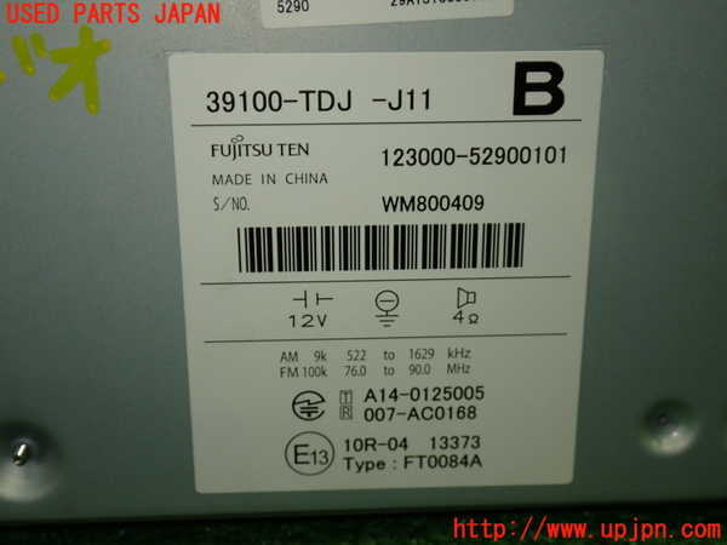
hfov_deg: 40.4
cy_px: 272
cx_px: 364
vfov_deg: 30.9
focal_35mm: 47
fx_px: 987
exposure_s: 1/80
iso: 200
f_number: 3.1
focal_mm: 8.4
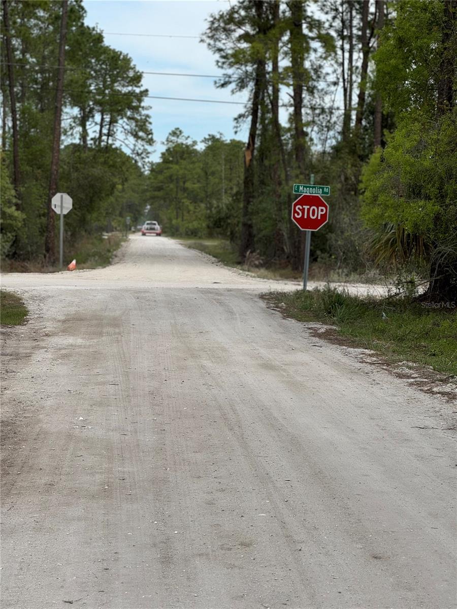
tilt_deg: -2.6
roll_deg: -1.0
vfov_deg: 25.3
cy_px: 304
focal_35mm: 77
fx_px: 1355
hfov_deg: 19.1
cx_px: 228
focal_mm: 9
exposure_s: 1/525
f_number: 2.8
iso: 25
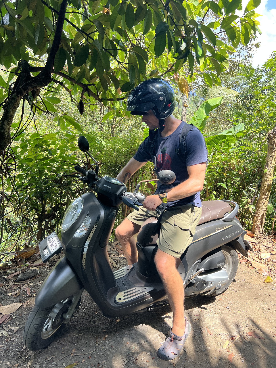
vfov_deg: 67.3
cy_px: 184
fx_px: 276
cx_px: 138
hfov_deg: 53.1
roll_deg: -3.9
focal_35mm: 26
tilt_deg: -15.1
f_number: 1.5
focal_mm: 5.7
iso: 50
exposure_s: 1/493
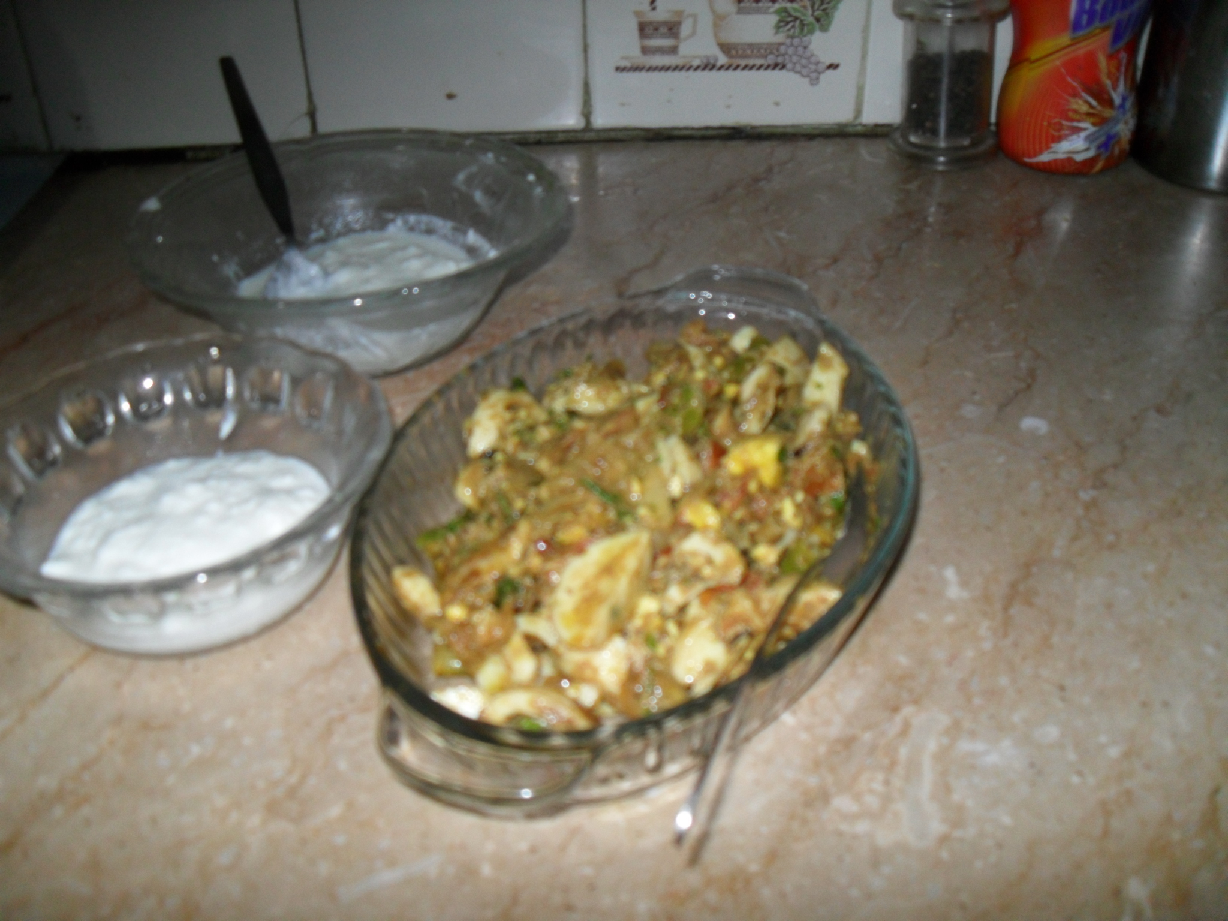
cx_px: 614
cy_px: 460
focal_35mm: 35
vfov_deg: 40.7
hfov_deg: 52.6
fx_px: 1242
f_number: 2.8
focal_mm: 6.2
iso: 200
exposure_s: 1/45
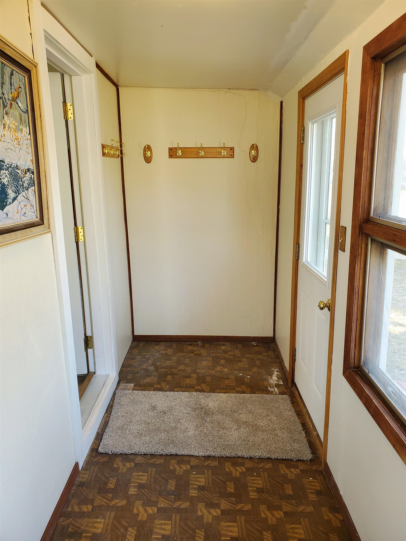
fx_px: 407
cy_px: 270
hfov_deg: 53.1
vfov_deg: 67.3
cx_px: 203
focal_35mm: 26
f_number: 2.4
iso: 125
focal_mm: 4.3
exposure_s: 1/120
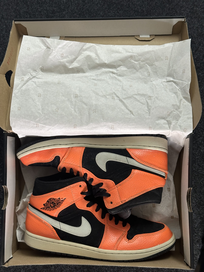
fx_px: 377
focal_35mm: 48
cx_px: 102
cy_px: 136
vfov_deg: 39.7
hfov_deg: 30.3
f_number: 1.78
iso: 160
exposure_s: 1/60
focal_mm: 6.86
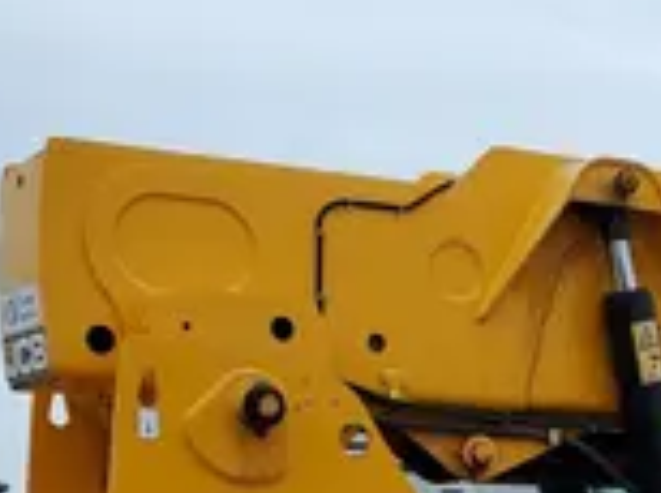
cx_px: 730
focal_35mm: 93
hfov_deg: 20.2
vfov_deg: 15.0
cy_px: 662
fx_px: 1773
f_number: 2.4
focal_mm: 4.3
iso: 50
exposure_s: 1/585
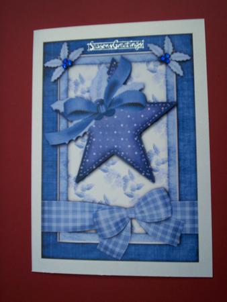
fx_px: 314
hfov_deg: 39.7
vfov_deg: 51.3
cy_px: 151
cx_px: 114
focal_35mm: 36
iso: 100
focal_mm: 5.9
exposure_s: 1/788
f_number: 4.5
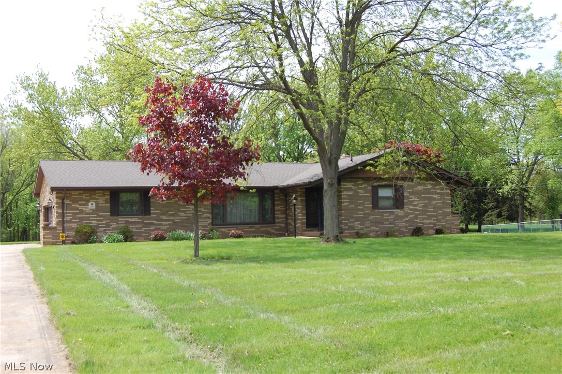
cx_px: 281
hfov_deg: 46.4
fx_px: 655
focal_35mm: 42
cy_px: 187
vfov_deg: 31.8
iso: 200
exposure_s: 1/250
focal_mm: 28
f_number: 8
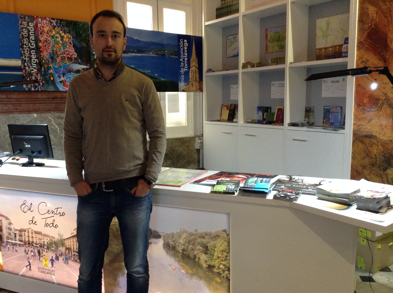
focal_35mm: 33
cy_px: 146
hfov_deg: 55.4
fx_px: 374
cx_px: 196
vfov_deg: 42.8
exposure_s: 1/15
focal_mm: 3.3
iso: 250
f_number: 2.4
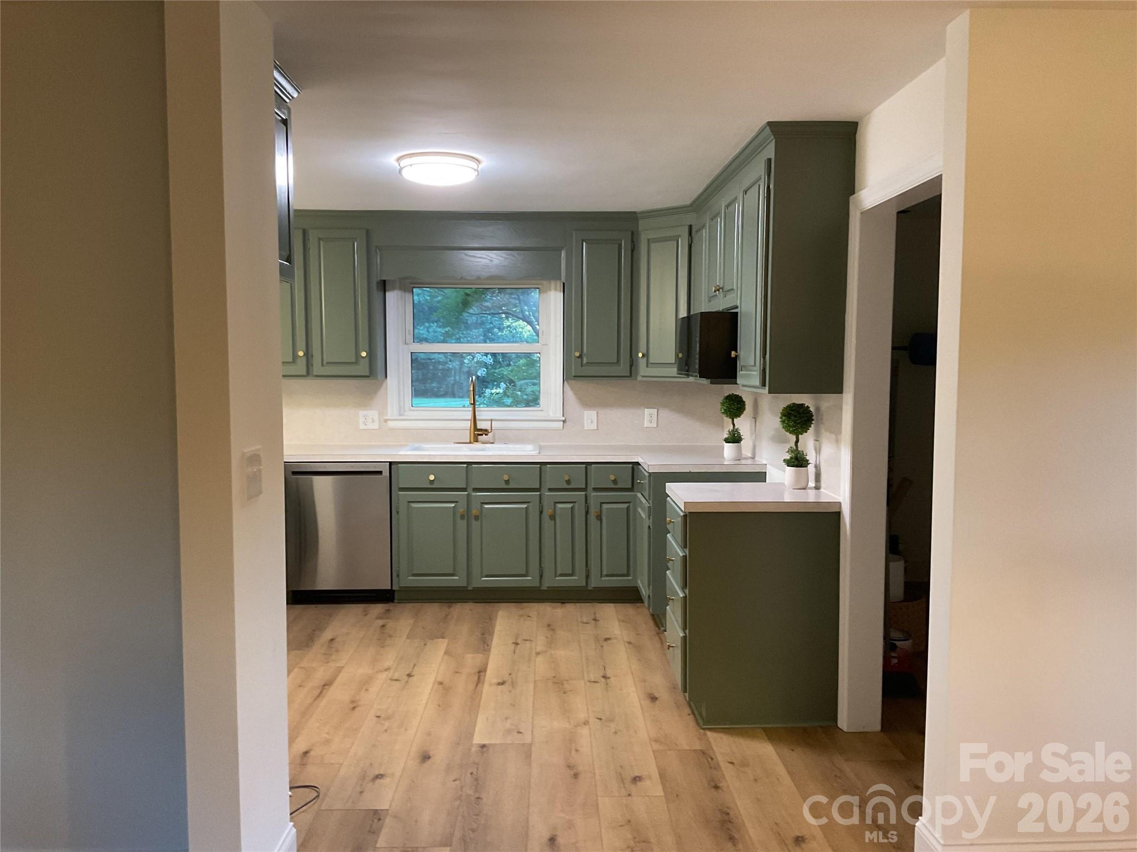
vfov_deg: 48.2
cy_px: 426
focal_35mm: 29
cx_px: 568
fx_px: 953
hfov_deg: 61.7
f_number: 1.8
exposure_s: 1/60
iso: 200
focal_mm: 3
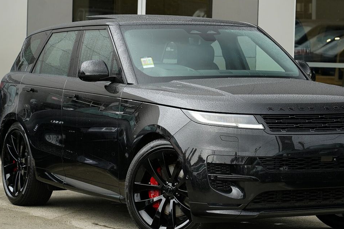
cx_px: 202
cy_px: 124
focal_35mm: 132
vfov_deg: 10.4
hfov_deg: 15.5
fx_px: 1261
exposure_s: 1/400
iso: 1000
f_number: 5.6
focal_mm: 105
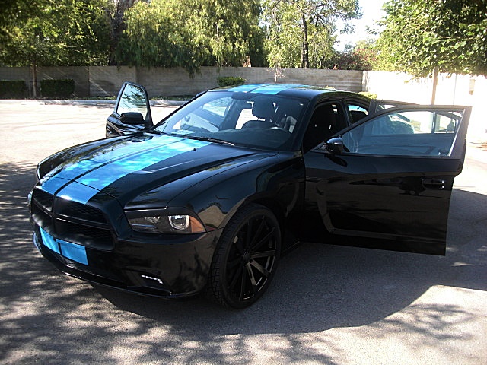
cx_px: 244
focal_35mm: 36
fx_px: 506
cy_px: 182
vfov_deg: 39.7
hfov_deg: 51.4
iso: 50
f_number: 2.8
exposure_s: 1/160
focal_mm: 6.3
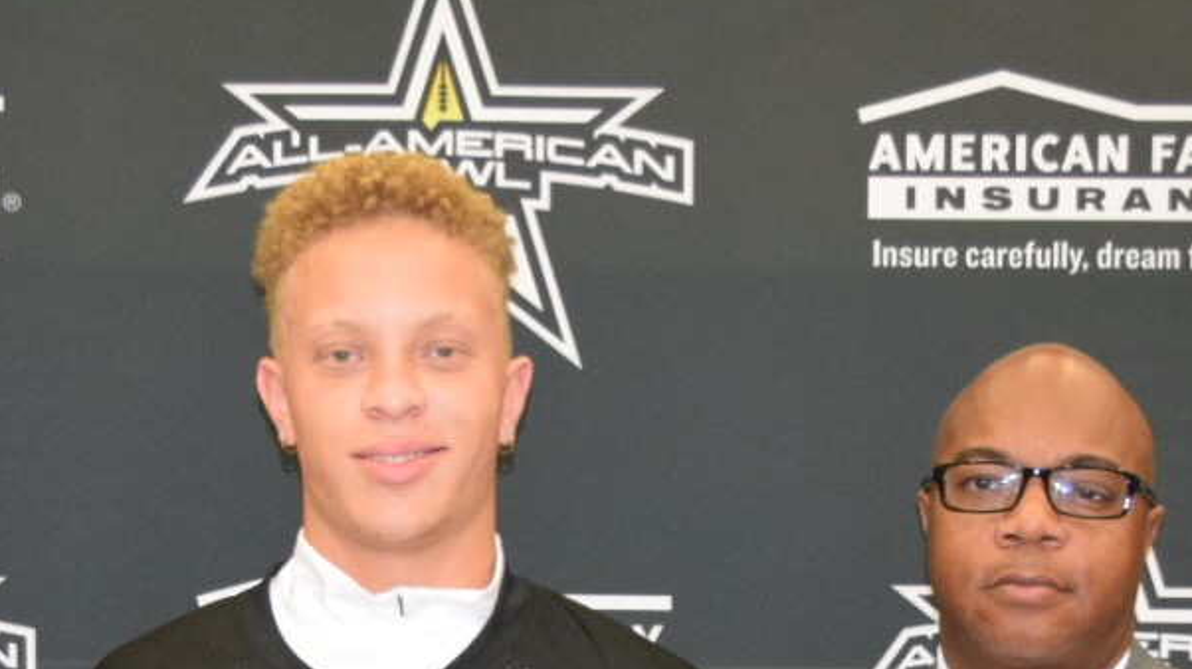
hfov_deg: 19.4
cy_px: 998
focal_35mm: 110
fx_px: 3475
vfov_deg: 10.6
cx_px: 412
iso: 1600
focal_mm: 26
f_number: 4.2
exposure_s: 1/60
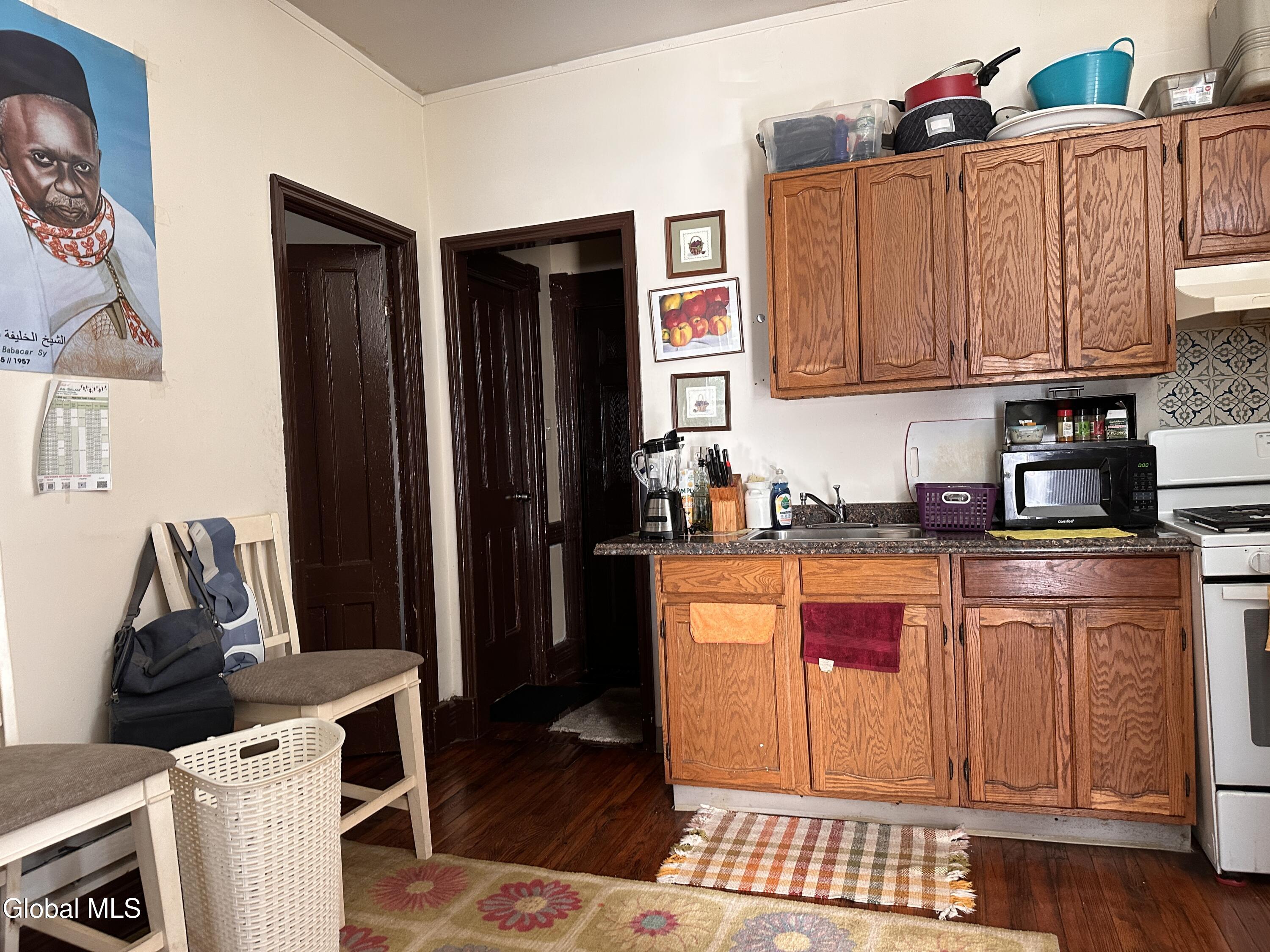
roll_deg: +2.2
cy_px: 476
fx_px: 881
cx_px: 635
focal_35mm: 24
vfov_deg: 56.8
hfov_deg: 71.6
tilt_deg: -1.5
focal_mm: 6.86
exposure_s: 1/60
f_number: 1.78
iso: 250
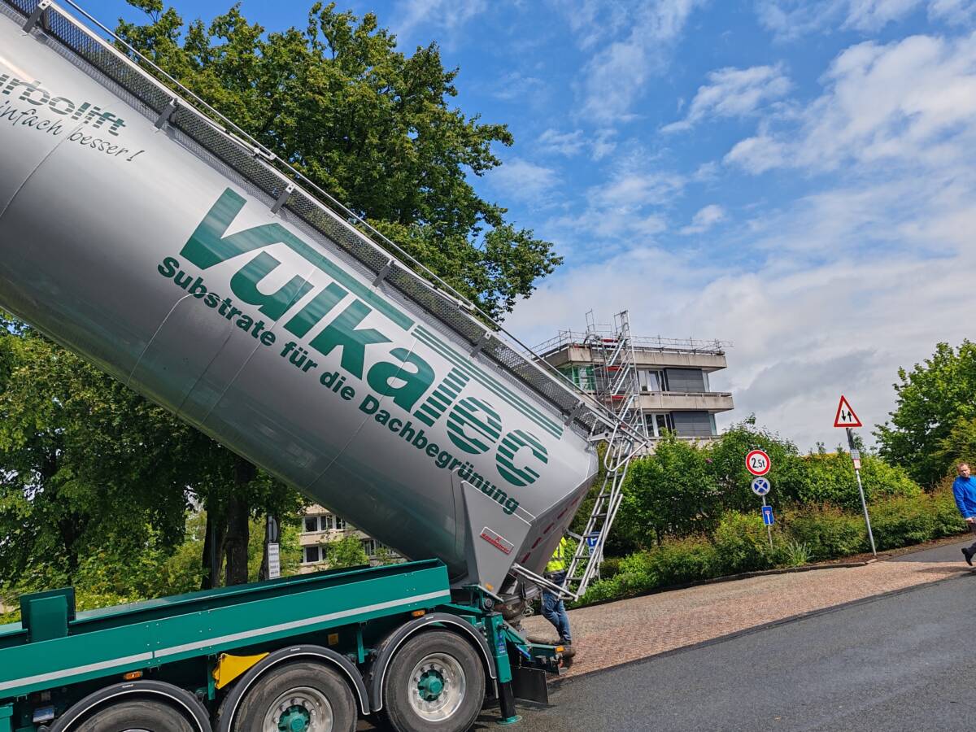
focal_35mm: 27
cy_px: 366
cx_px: 488
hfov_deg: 65.3
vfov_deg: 51.4
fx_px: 761
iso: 50
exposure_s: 1/780
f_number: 1.9
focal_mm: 6.12
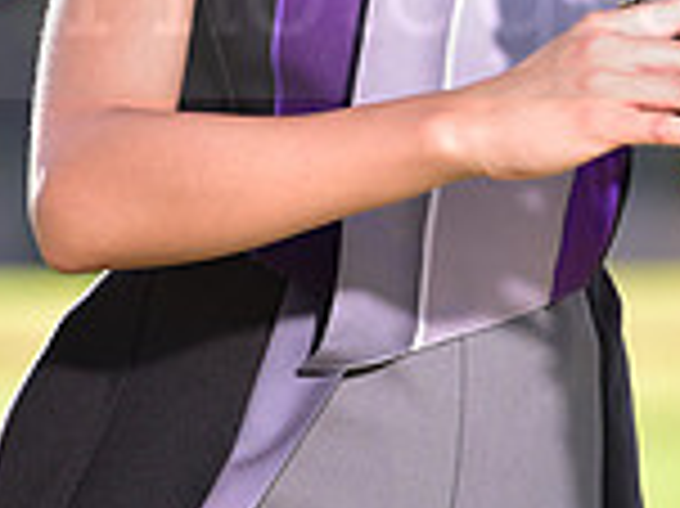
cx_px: 390
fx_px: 13092
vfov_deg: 2.2
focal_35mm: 667
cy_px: -45
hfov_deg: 3.0
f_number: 4.5
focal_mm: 180
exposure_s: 1/200
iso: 100
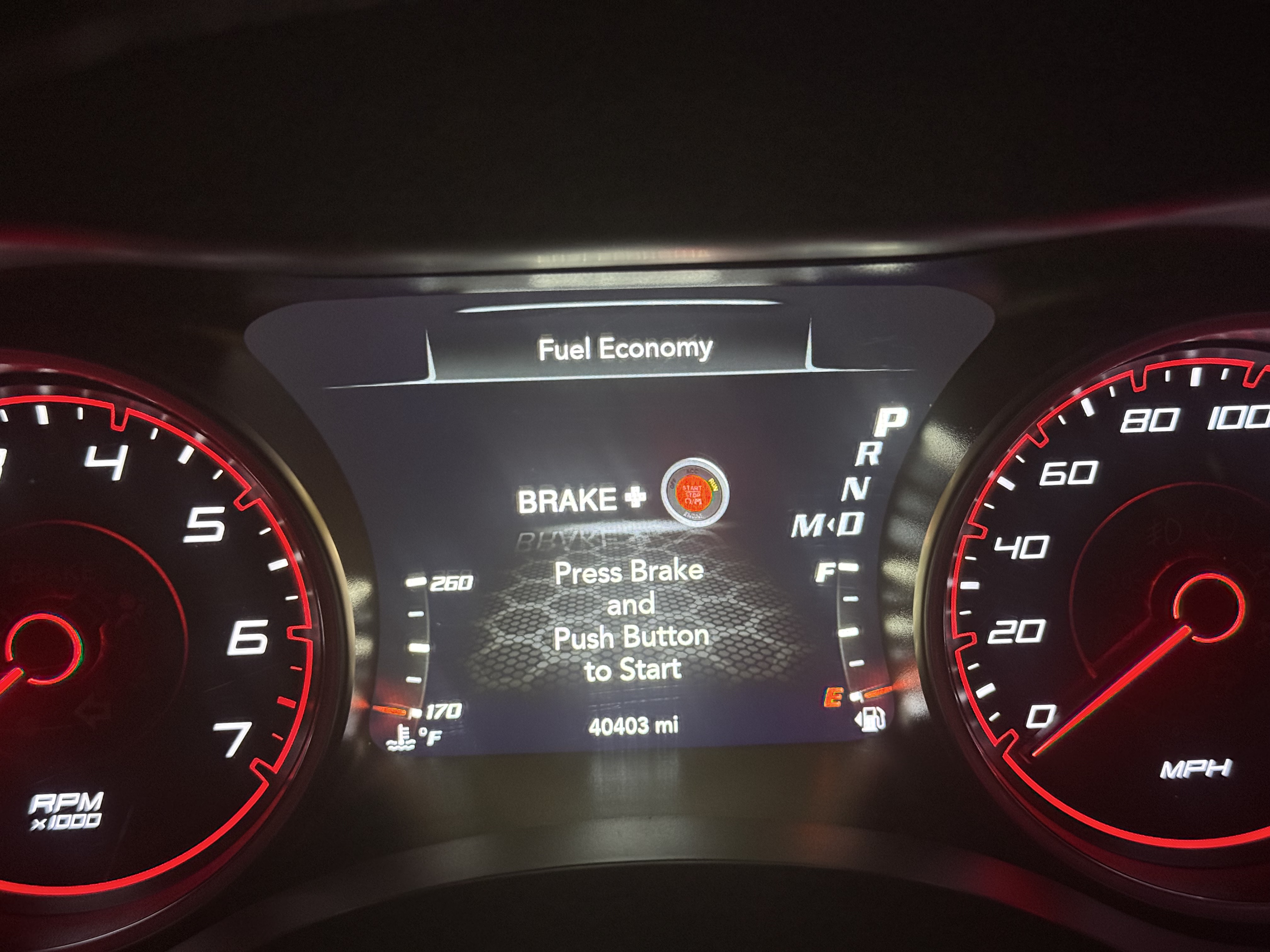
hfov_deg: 39.7
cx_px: 635
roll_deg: +1.5
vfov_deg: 30.3
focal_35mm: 48
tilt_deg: -24.9
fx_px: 1761
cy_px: 476
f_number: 1.78
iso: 500
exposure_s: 1/32
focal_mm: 6.76
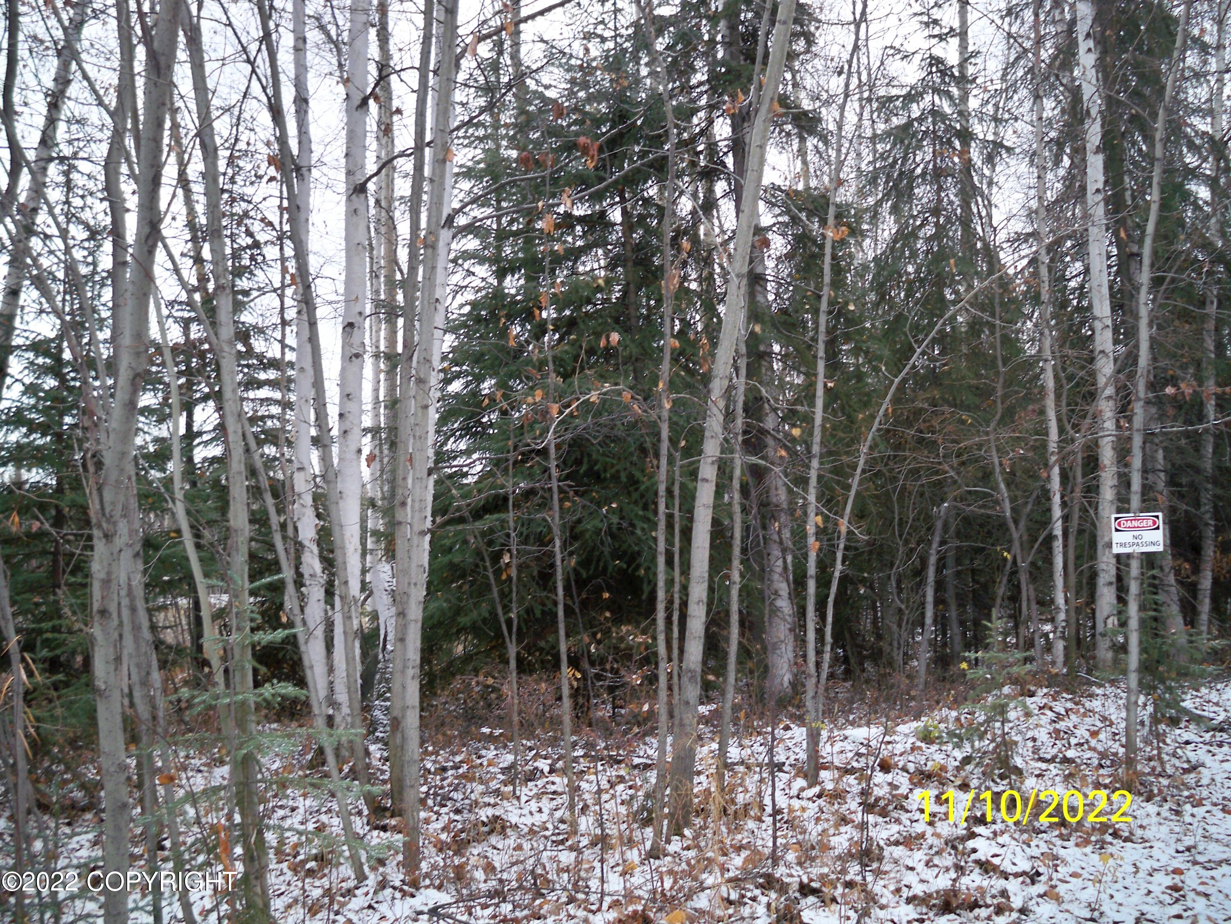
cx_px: 616
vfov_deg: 40.7
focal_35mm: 35
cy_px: 462
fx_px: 1245
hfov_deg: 52.6
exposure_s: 1/100
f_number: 3.1
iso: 160
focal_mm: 6.3
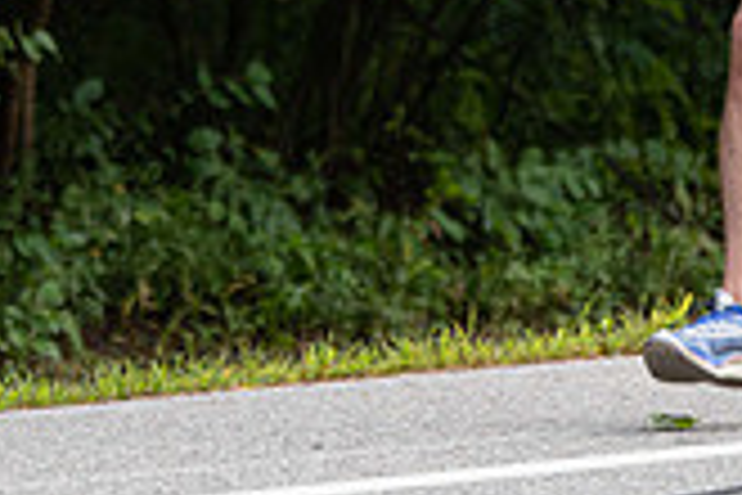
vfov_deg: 2.6
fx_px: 10861
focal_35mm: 527
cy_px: -97
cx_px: 418
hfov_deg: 3.9
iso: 250
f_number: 3.5
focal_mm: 150
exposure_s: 1/400
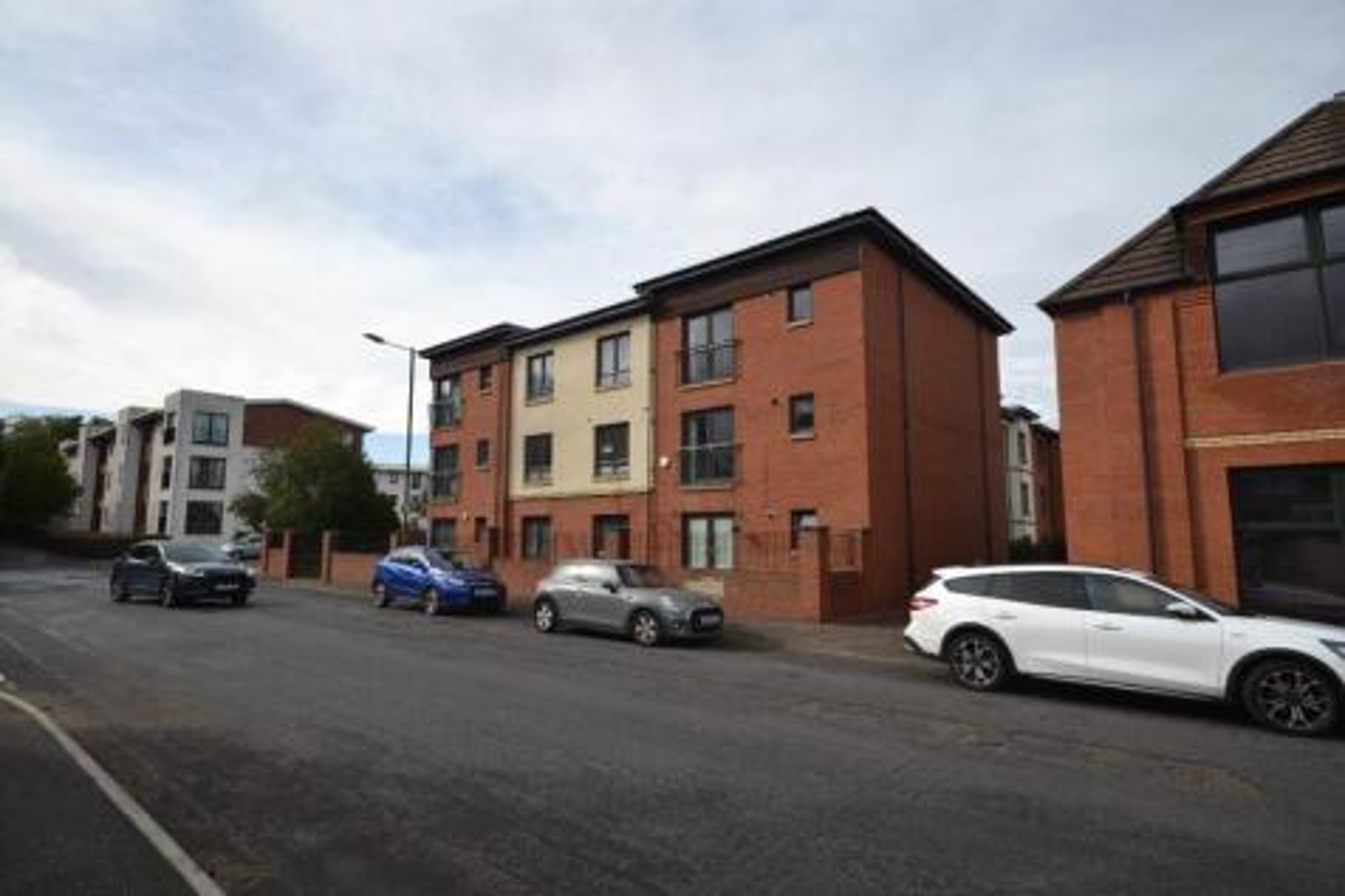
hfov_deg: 90.0
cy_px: 448
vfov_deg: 67.3
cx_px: 672
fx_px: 672
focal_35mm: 18
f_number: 7.1
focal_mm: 12
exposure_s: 1/200
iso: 100
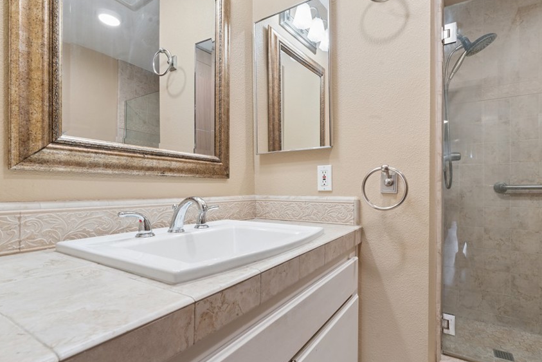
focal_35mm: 17
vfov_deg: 70.2
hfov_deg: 92.9
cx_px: 301
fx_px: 256
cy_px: 200
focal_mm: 14
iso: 100
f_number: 13
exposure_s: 1/1.67
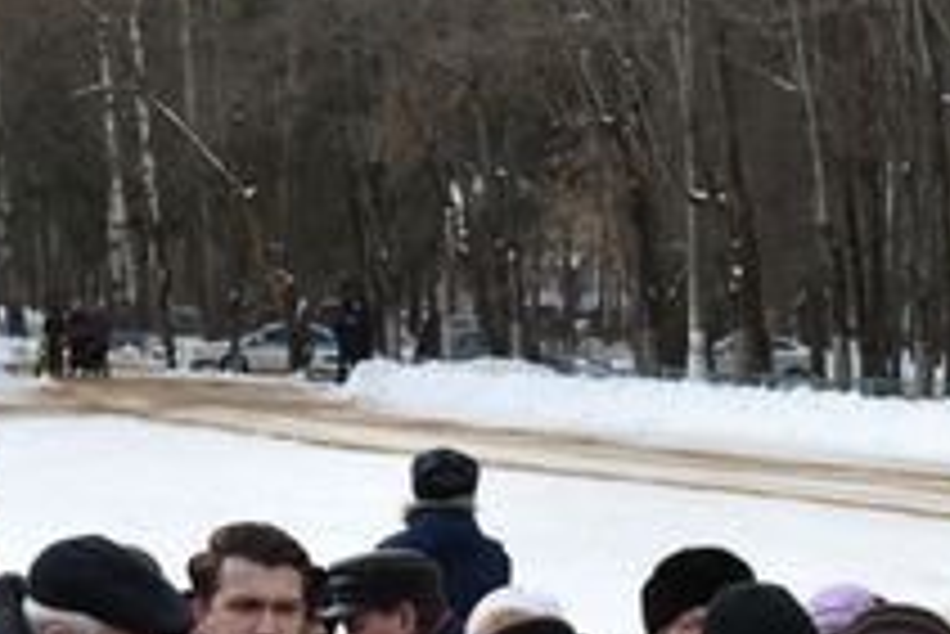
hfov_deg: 9.9
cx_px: 1000
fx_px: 5413
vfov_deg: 6.7
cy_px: 778
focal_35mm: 205
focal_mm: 62
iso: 1600
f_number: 14
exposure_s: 1/640
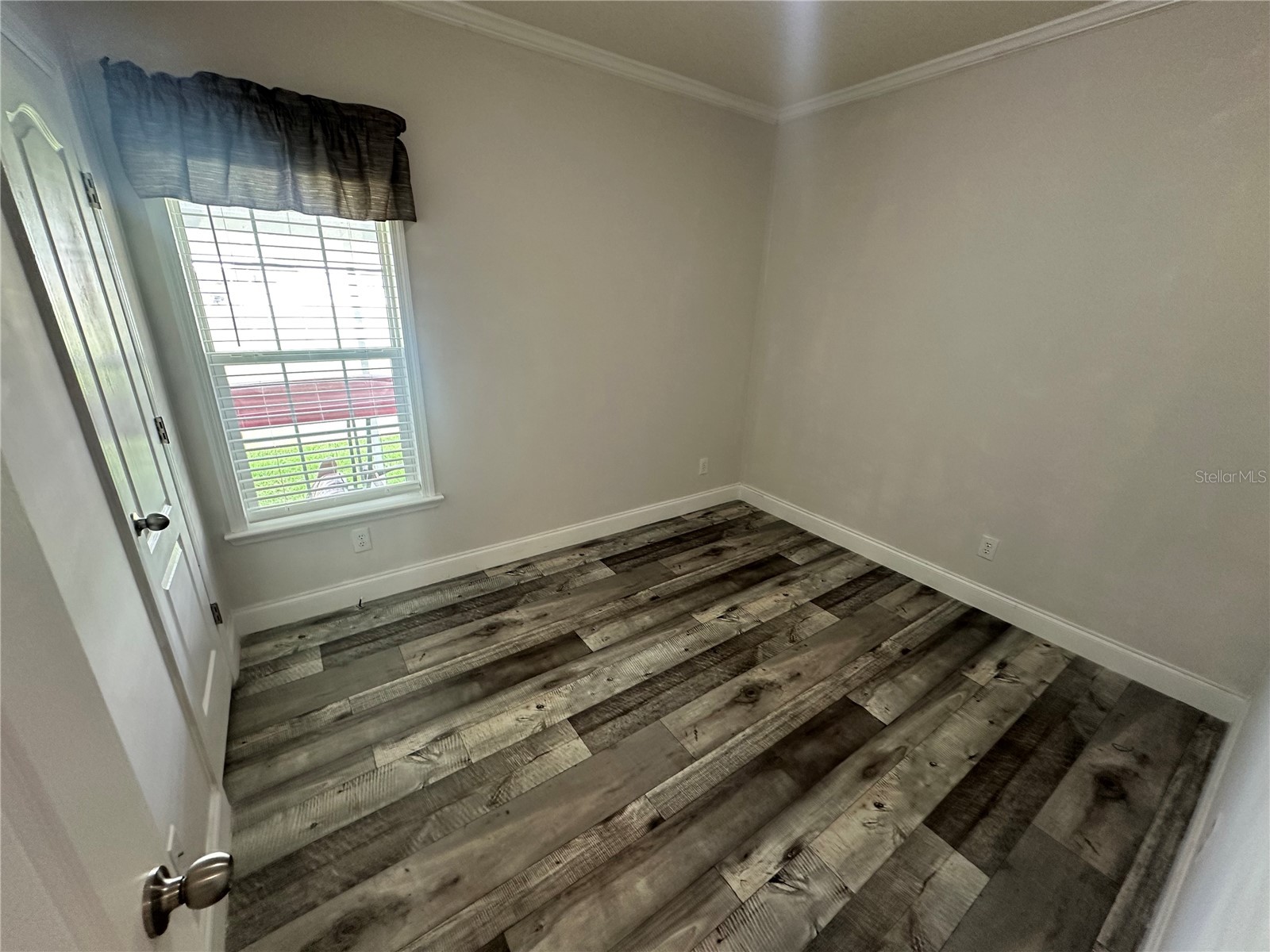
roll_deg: -2.5
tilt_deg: -21.0
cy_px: 476
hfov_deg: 102.1
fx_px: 514
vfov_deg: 85.7
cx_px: 635
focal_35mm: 14
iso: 200
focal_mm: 2.22
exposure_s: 1/60
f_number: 2.2
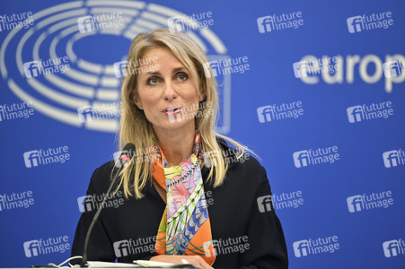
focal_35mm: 200
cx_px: 202
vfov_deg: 6.9
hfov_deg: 10.3
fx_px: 2248
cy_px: 134
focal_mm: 200
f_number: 2.8
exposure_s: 1/100
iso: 400
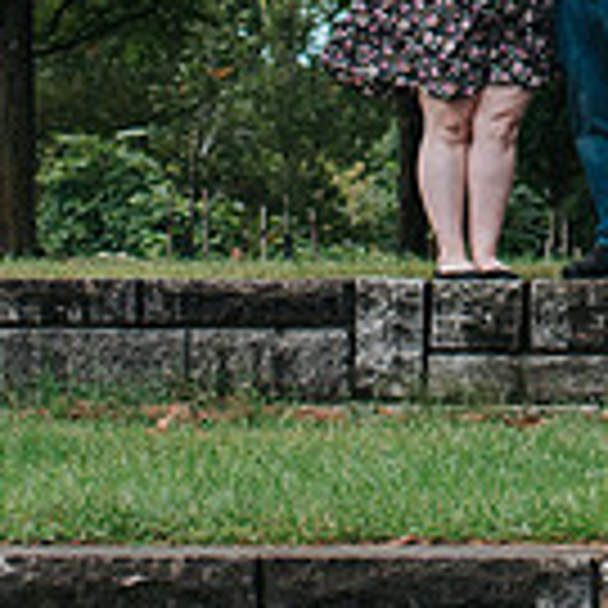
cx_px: 594
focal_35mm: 172
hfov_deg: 10.1
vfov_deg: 9.9
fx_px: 3418
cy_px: -217
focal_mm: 35
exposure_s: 1/400
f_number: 3.2
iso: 640
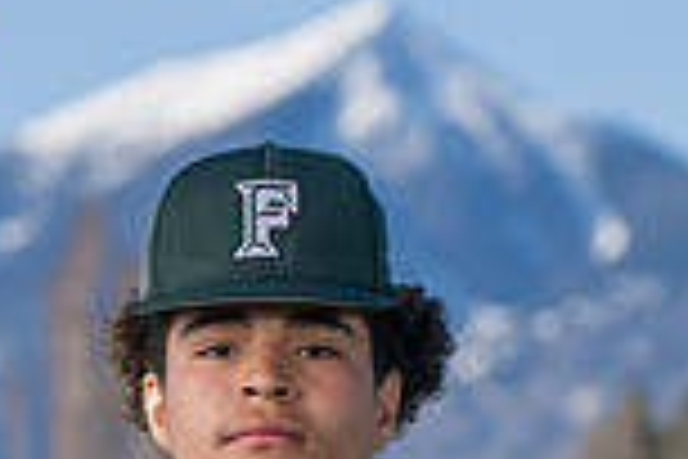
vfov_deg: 3.1
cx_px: 240
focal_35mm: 448
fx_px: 8561
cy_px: 805
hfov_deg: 4.6
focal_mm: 104
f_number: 4.5
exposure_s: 1/800
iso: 125
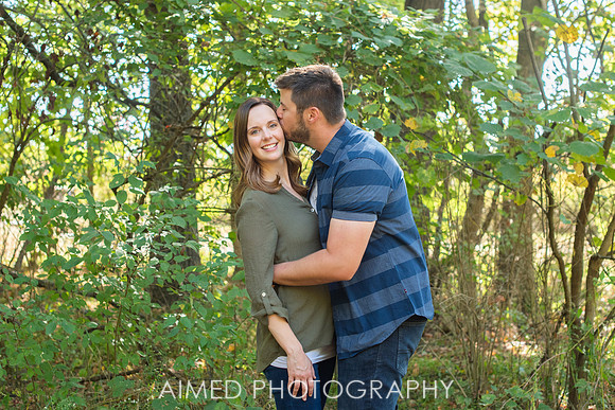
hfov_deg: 35.2
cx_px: 308
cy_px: 201
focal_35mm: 57
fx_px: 968
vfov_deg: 23.9
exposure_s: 1/500
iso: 320
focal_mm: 50
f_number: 3.5
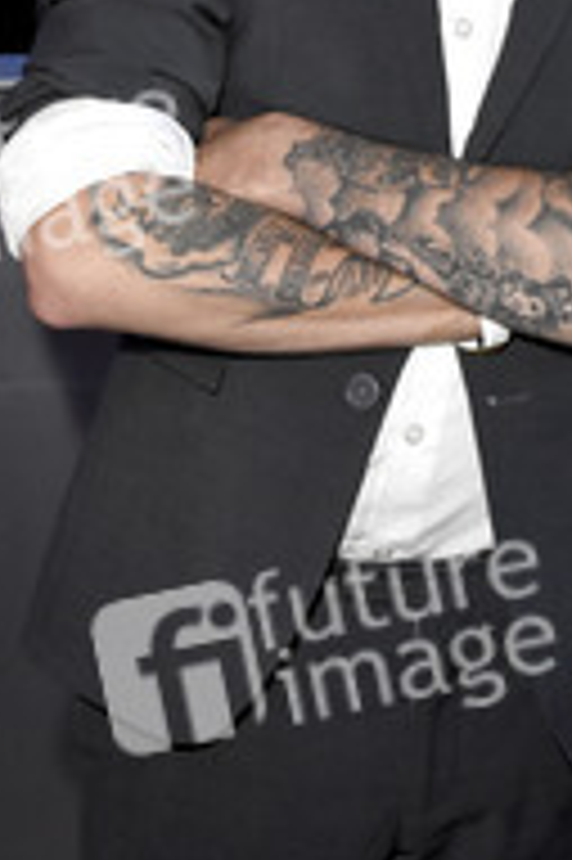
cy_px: -27
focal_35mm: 107
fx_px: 2555
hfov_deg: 12.7
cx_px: 455
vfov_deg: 18.5
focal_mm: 34
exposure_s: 1/60
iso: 3200
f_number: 6.3
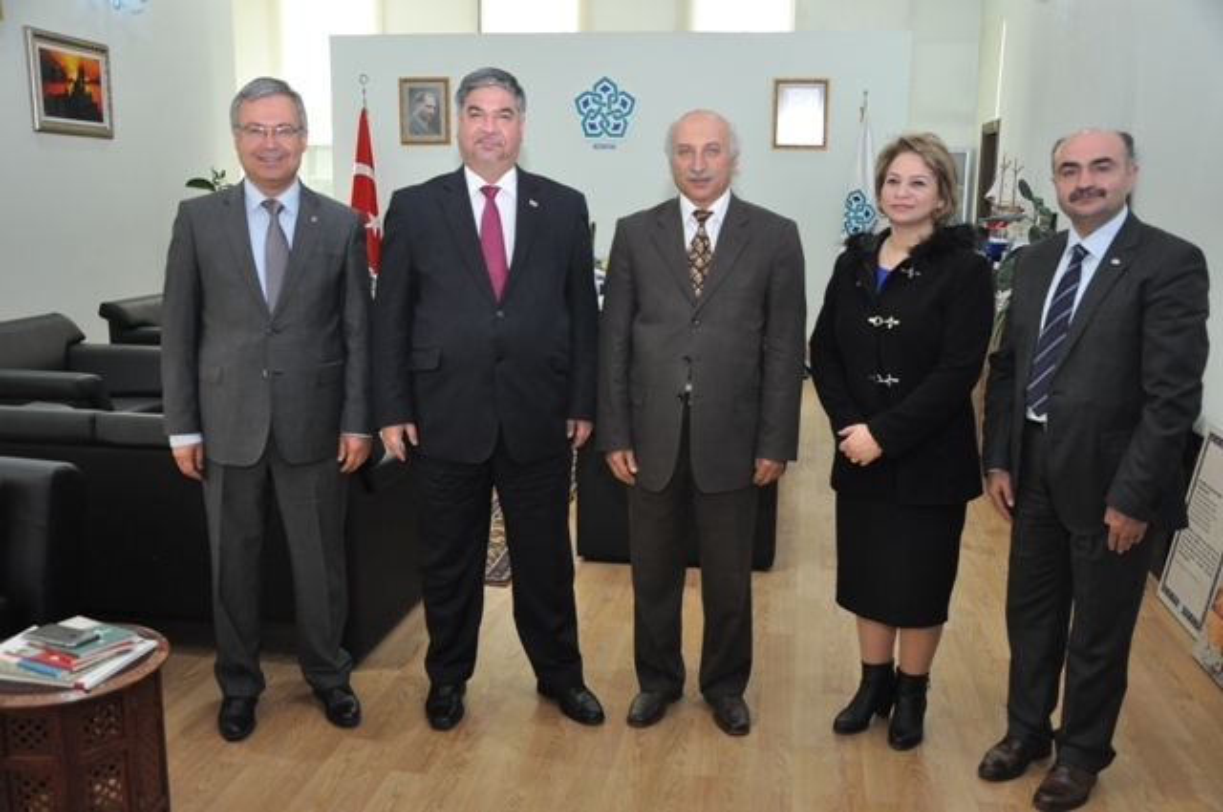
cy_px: 406
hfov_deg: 57.3
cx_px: 612
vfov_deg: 39.9
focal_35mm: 33
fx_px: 1120
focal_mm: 22
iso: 800
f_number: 4
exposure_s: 1/60
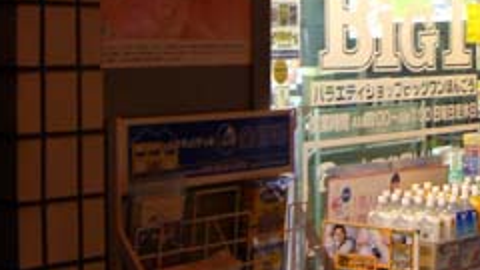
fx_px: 1209
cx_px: 330
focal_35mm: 95
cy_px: 1
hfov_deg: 22.3
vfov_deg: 12.6
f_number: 2.7
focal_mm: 6.2
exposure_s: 1/15
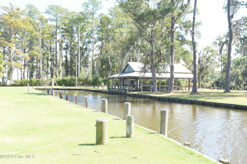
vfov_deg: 29.9
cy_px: 82
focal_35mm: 45
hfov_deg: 43.6
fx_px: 309
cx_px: 124
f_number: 8
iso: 400
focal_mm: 30
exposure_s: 1/250
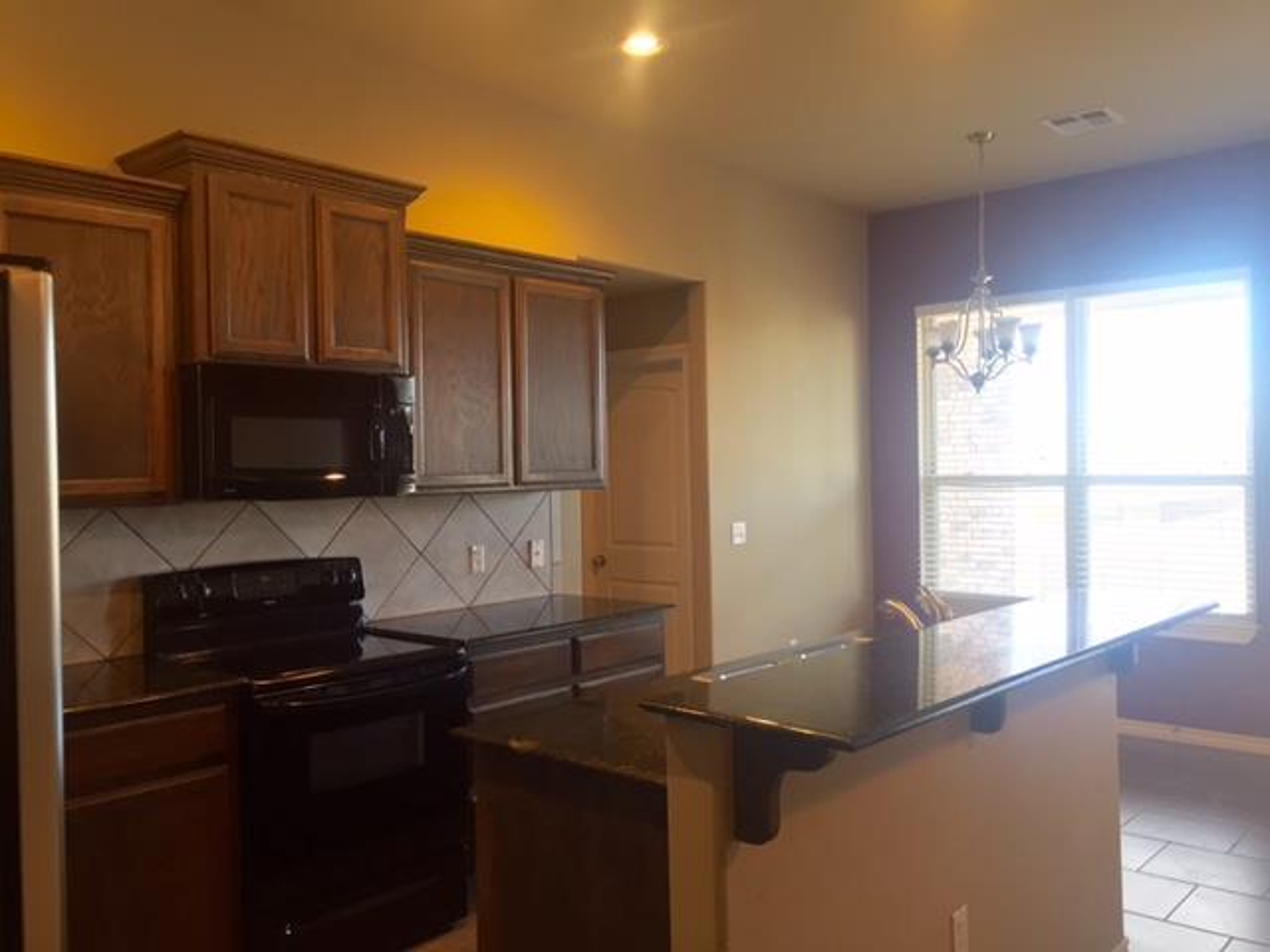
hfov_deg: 61.7
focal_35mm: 29
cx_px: 635
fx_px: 1064
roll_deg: +1.0
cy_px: 476
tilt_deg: +0.7
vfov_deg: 48.2
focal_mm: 4.15
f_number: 2.2
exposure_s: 1/30
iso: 125
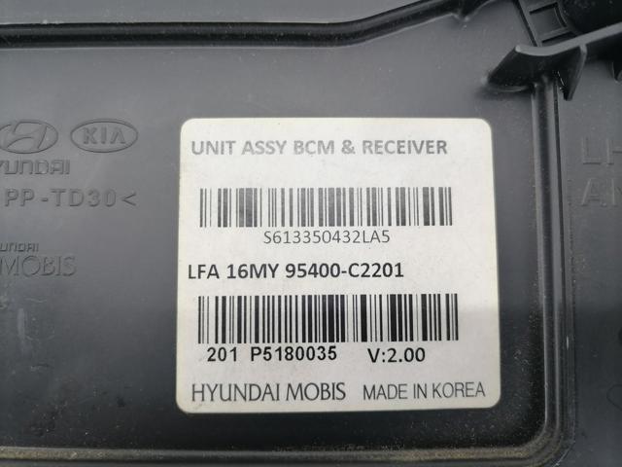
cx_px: 311
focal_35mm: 26
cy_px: 234
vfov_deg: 53.1
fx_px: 467
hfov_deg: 67.3
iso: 320
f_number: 1.8
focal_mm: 5.4
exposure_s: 1/120
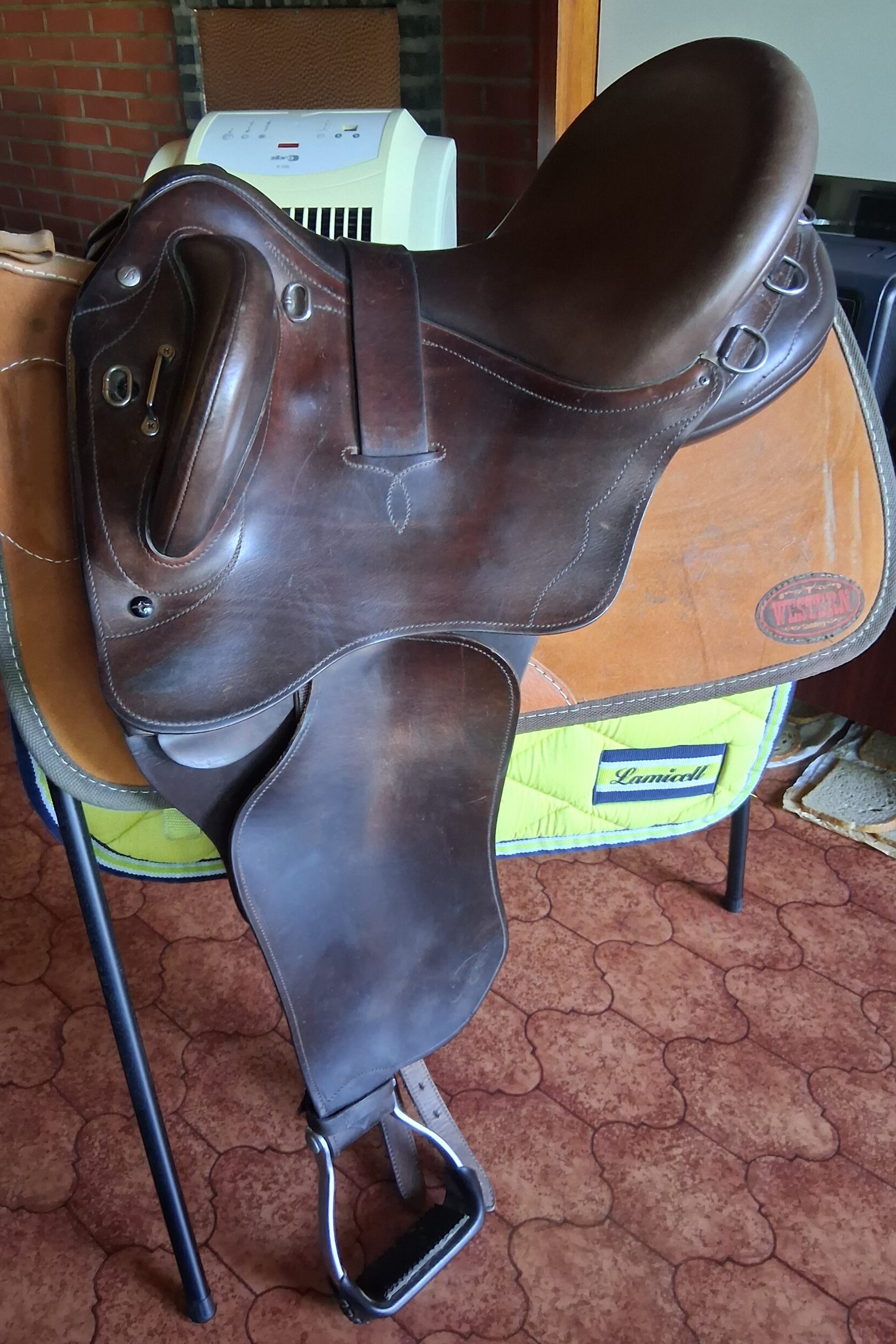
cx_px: 420
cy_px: 651
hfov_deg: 46.4
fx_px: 1045
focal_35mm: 28
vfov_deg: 65.5
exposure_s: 1/33
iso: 640
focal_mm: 3.98
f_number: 1.8
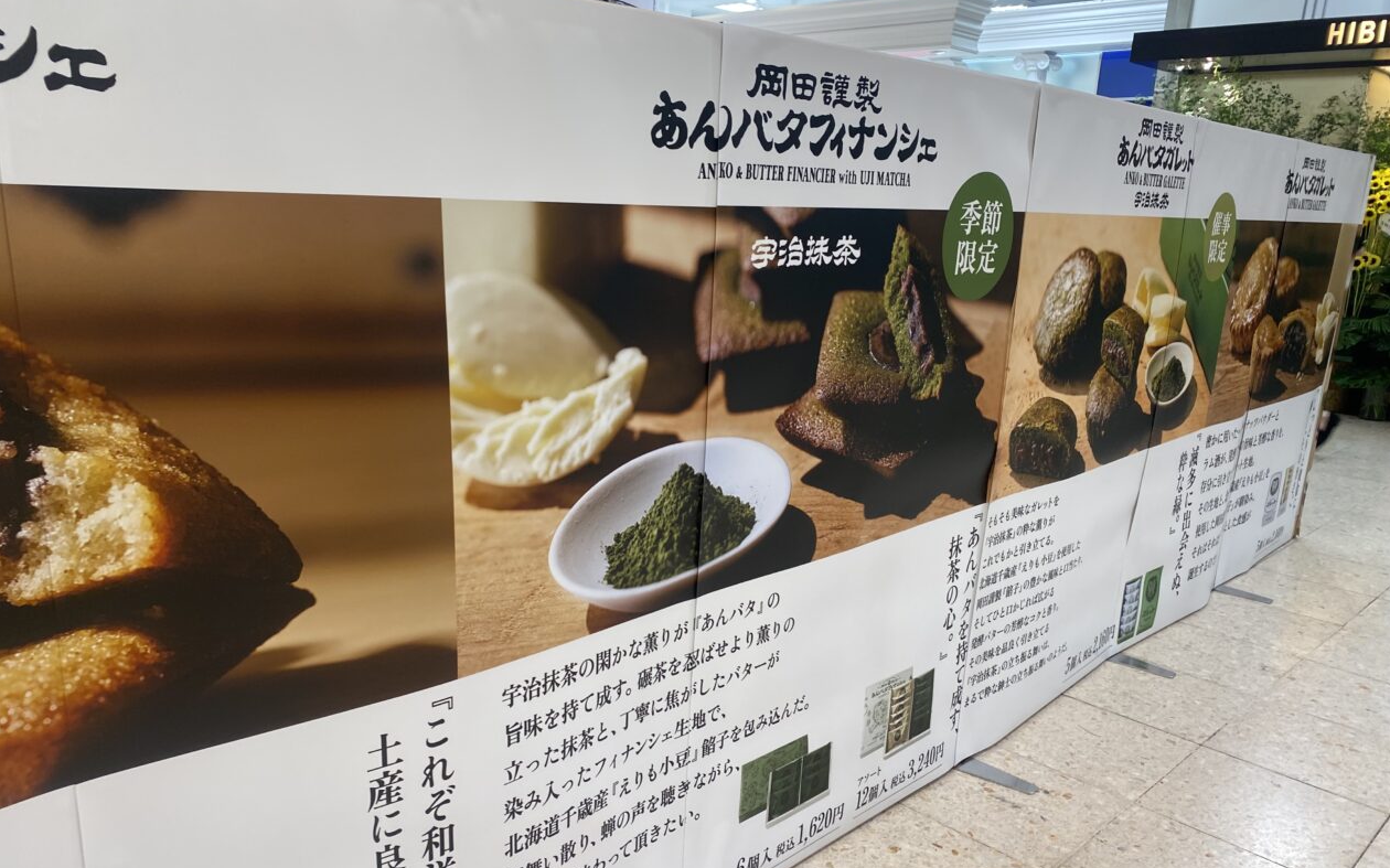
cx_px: 687
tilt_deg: -16.3
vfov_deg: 44.5
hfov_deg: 66.5
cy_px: 468
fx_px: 1061
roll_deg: -2.2
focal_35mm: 28
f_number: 1.8
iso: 80
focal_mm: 4.25
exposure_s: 1/100
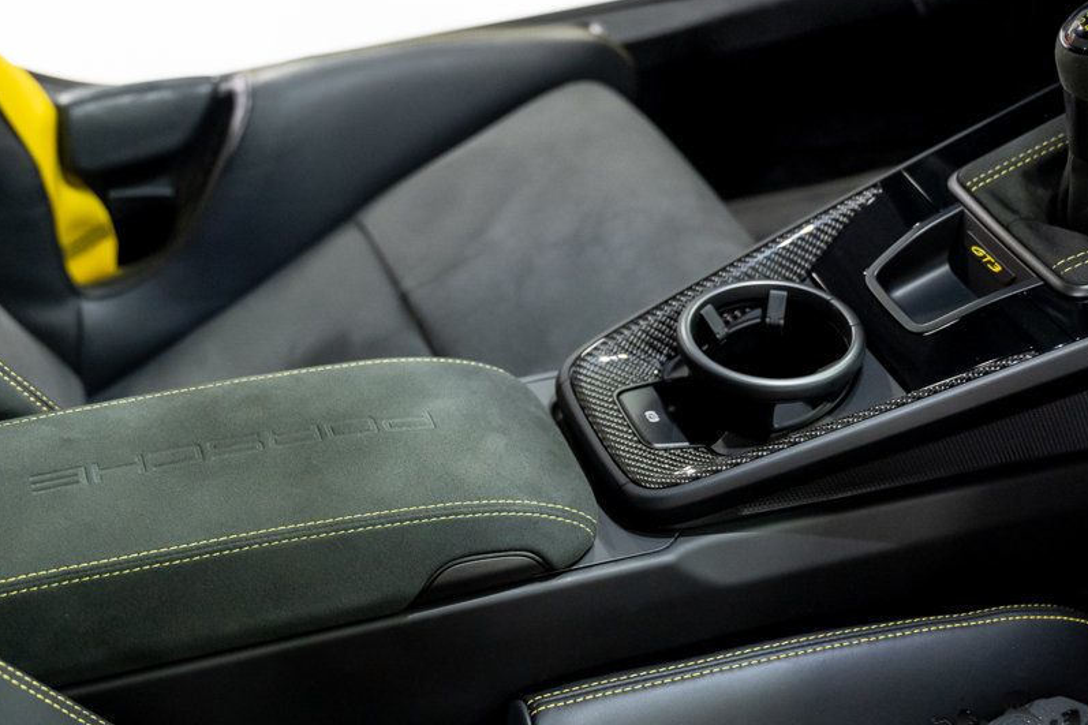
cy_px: 383
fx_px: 1632
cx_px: 453
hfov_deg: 36.8
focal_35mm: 54
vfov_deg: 25.0
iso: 3200
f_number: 4
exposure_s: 1/60
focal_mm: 42
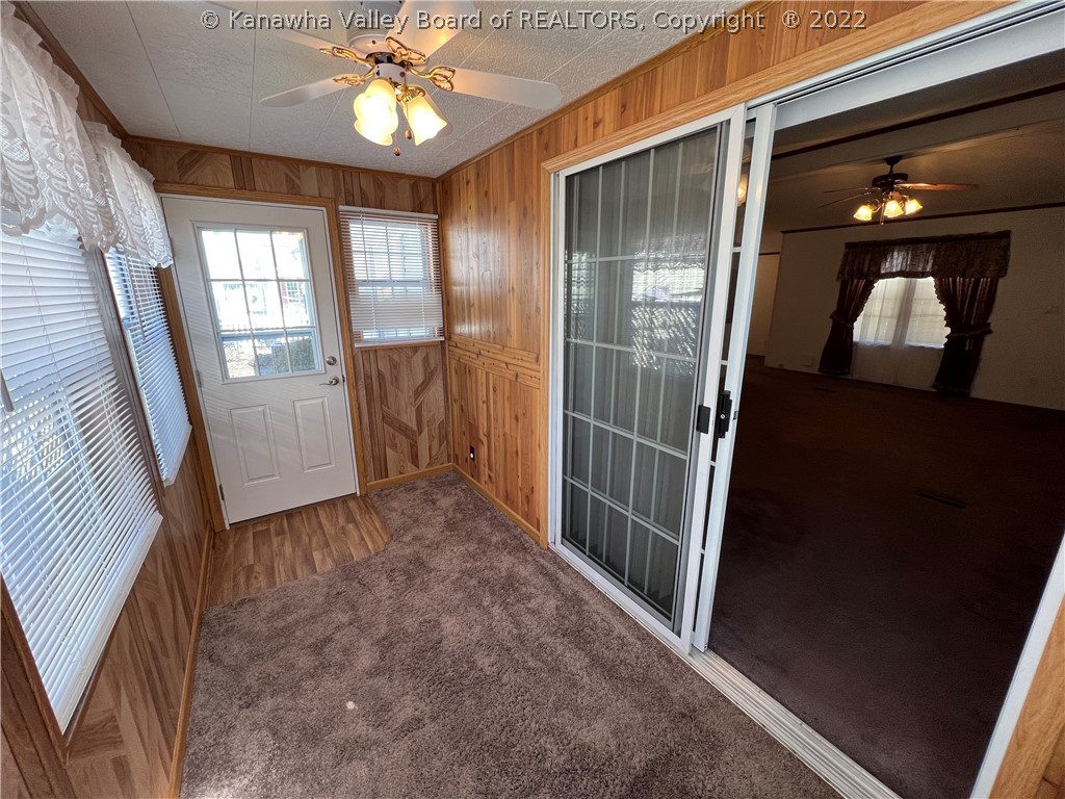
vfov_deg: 89.9
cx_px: 532
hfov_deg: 106.2
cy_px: 400
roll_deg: +0.6
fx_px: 400
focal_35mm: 13
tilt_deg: -15.8
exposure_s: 1/120
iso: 100
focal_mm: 1.57
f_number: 1.8
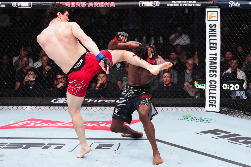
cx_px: 126
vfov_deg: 19.5
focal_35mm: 70
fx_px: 488
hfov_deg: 28.8
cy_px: 84
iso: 3200
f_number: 2.8
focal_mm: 70
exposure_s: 1/1250
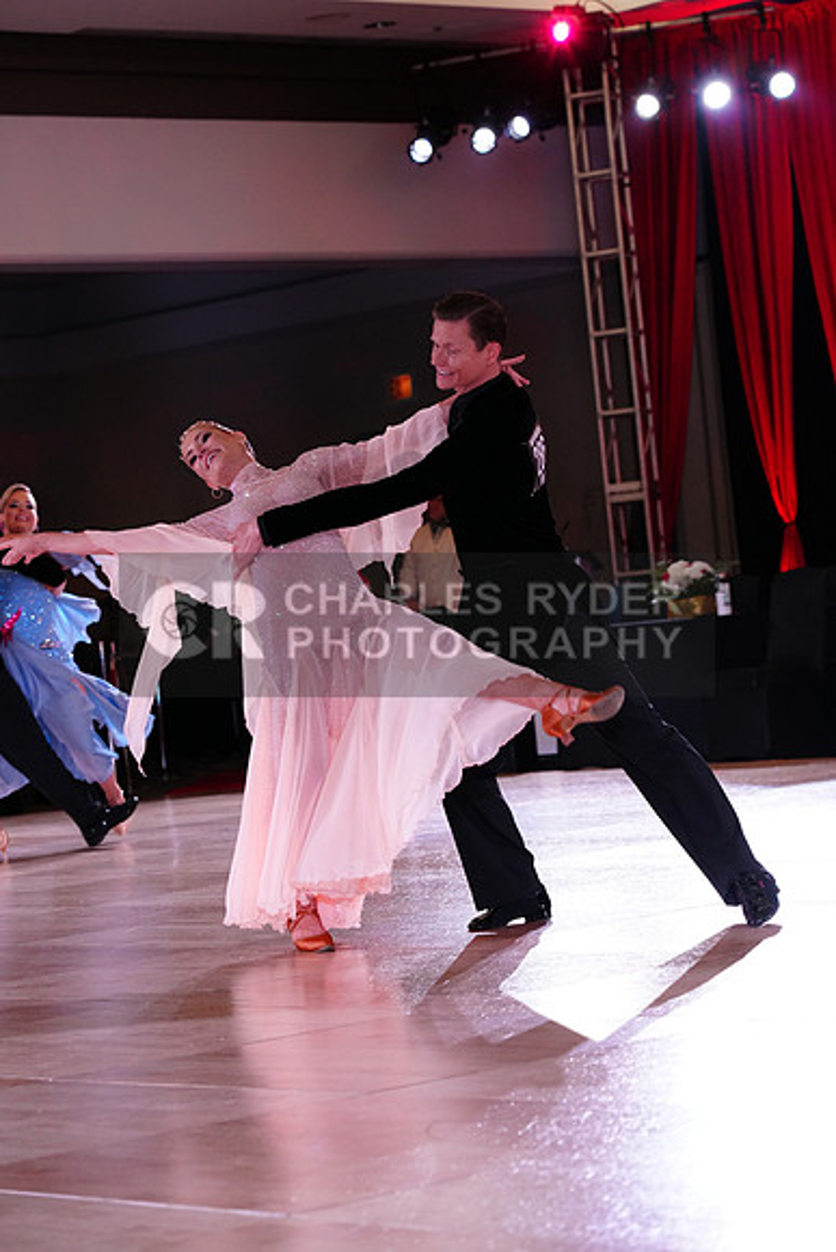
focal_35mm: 105
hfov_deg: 13.0
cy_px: 626
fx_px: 3655
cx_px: 418
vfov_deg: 19.5
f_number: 5
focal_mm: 105
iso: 2500
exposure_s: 1/250
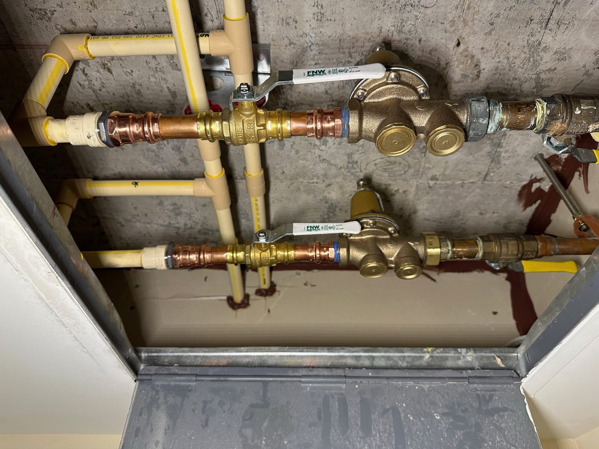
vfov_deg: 56.8
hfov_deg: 71.6
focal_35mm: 24
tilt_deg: +39.9
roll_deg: -1.1
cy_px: 224
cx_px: 300
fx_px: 415
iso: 200
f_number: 1.78
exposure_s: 1/121
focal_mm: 6.86
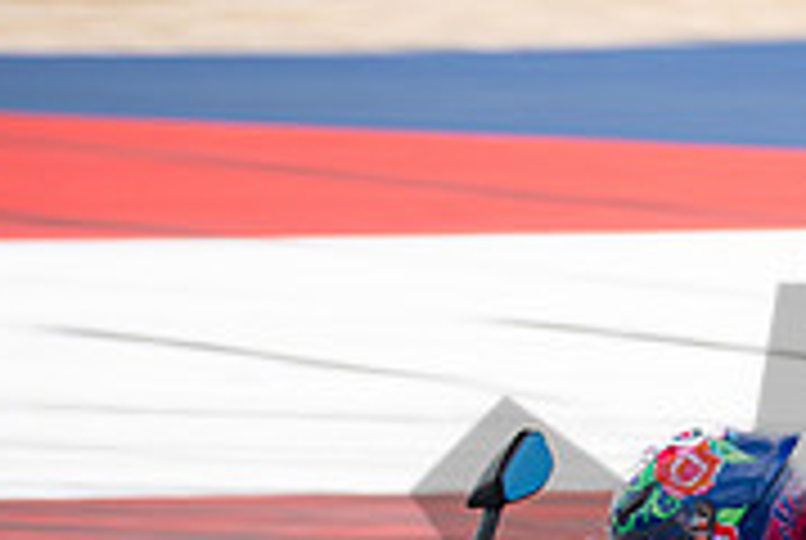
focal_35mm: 679
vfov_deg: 2.0
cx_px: 847
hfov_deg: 3.0
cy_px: 835
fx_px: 15227
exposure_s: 1/250
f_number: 2.8
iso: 160
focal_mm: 140
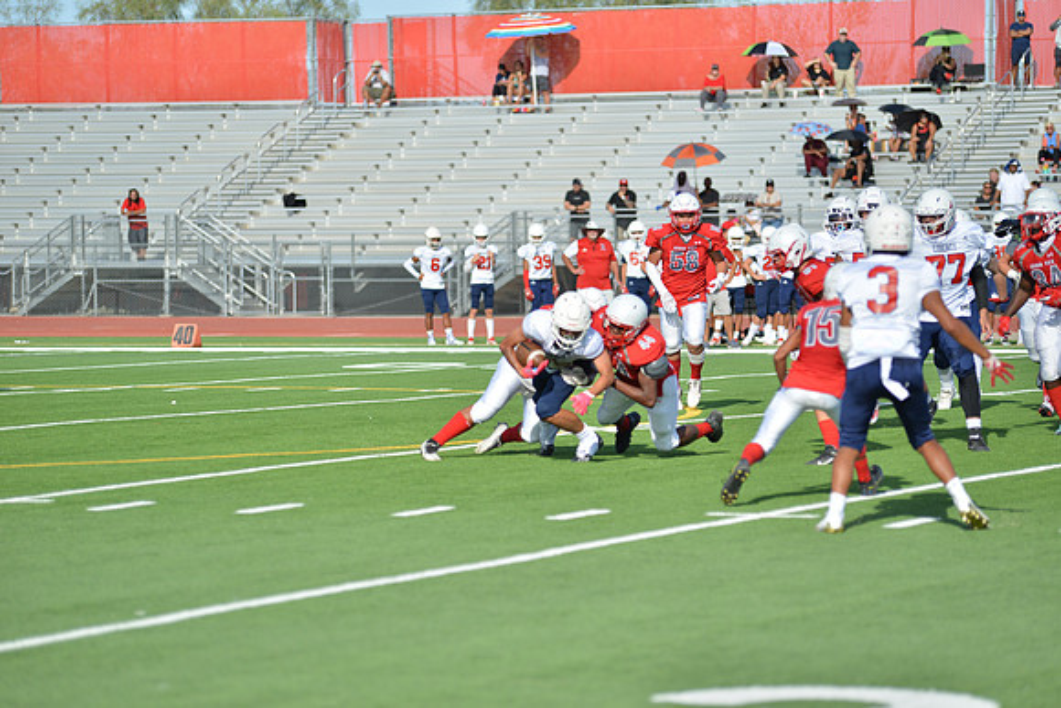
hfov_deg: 13.7
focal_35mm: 150
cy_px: 354
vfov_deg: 9.2
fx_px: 4422
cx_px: 530
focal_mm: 150
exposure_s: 1/1600
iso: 100
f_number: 2.8
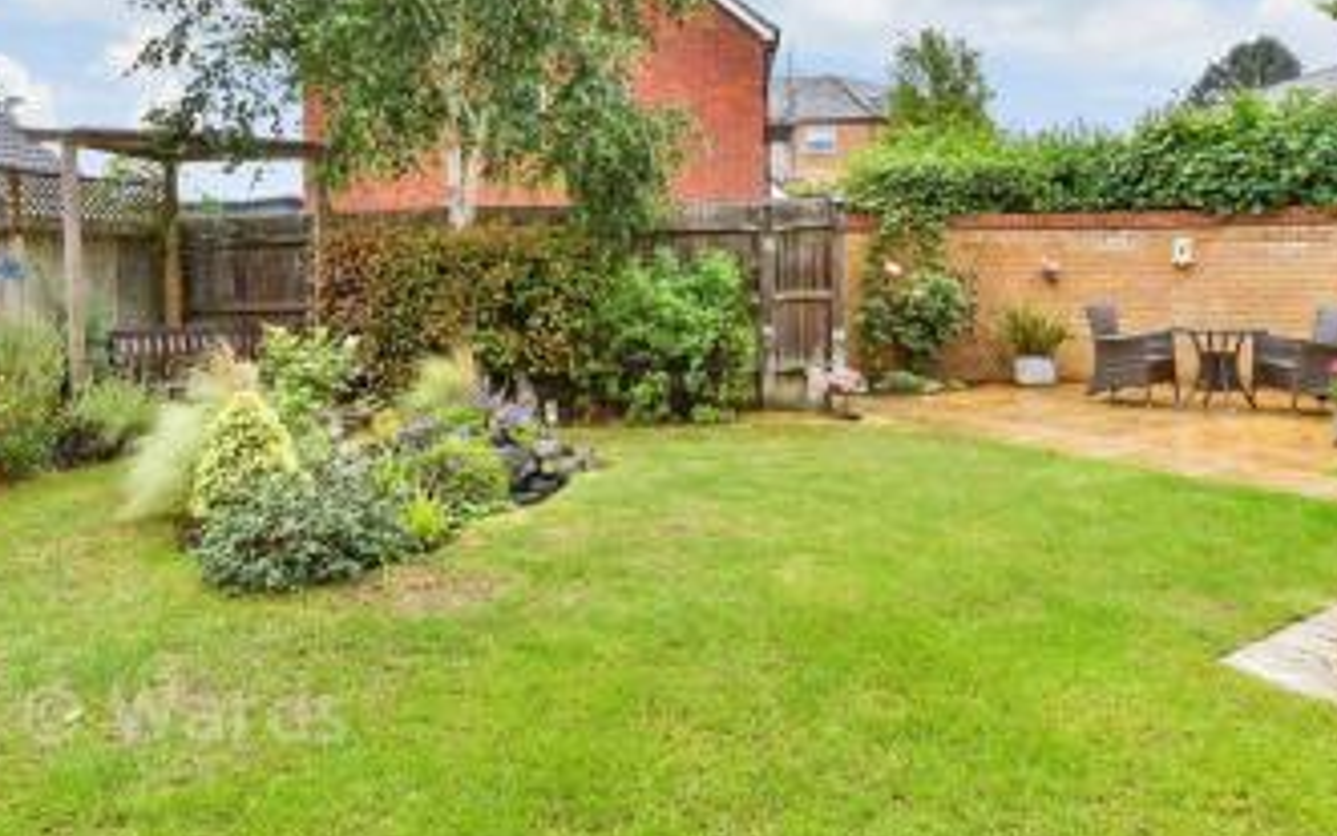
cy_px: 273
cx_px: 646
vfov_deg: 53.9
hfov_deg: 79.6
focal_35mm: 22
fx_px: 802
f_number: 8
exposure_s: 1/125
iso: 320
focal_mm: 10
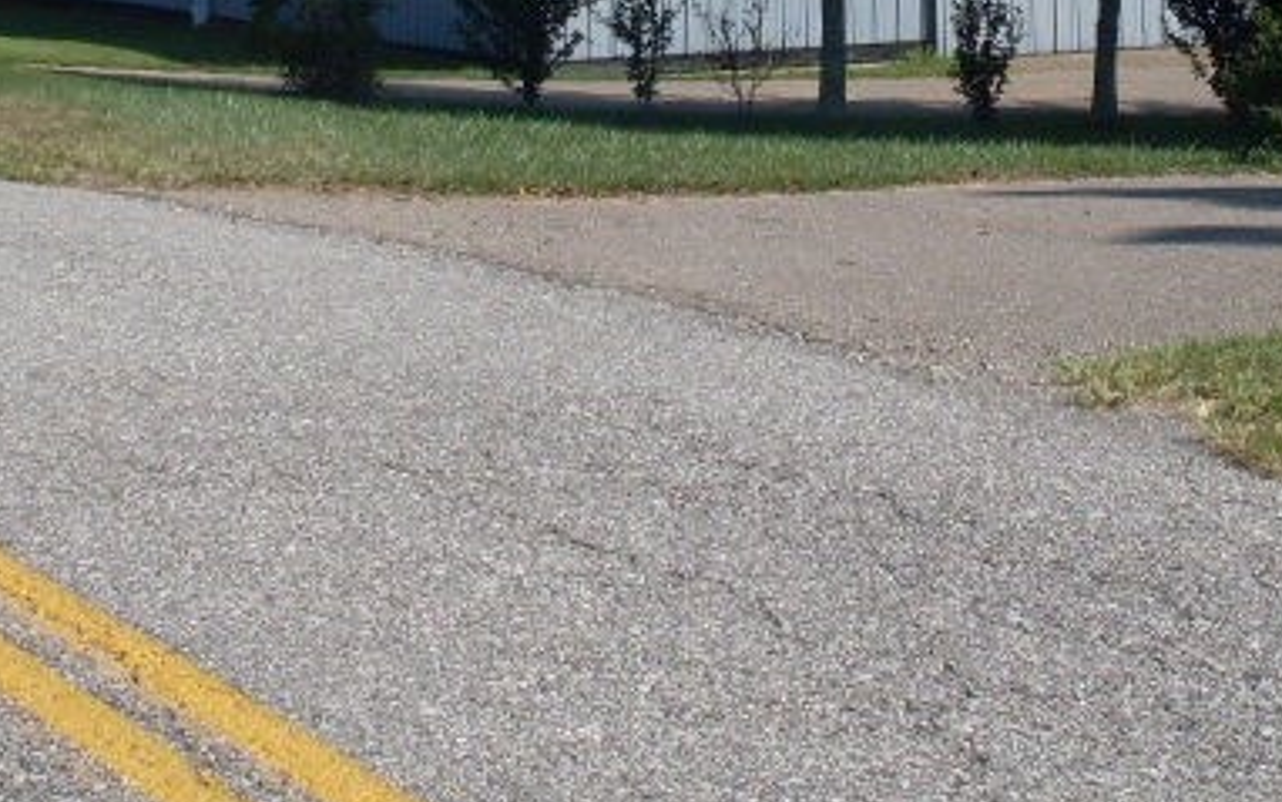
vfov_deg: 11.6
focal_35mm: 108
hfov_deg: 19.2
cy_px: -406
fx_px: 3774
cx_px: 789
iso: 80
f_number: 8.4
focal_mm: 6.3
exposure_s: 1/250
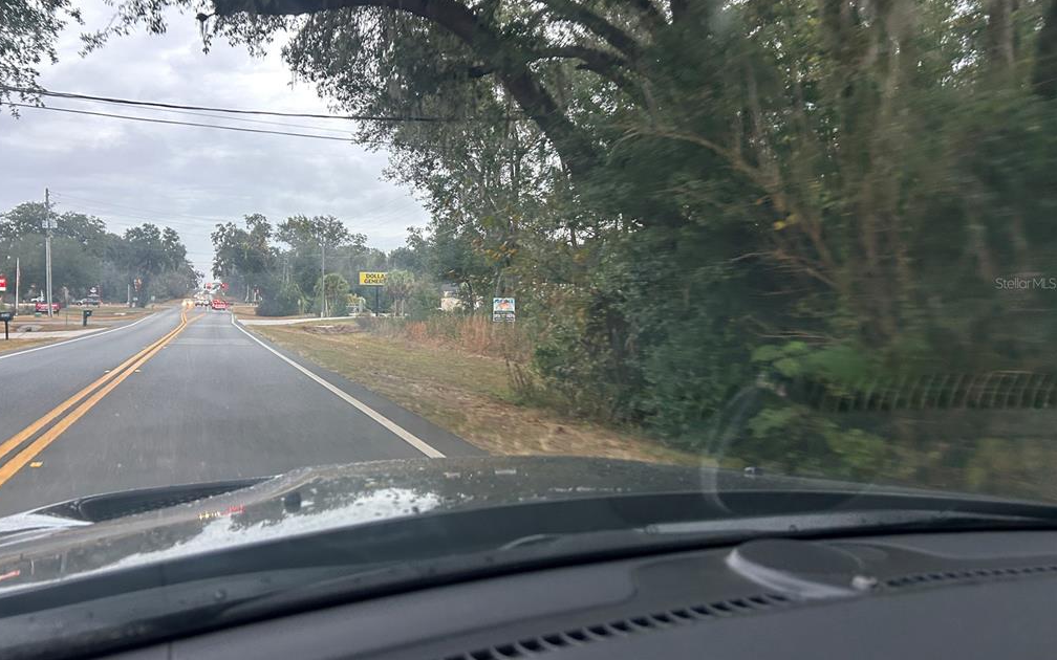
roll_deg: -2.3
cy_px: 283
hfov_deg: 66.5
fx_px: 807
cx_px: 522
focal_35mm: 28
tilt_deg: -1.0
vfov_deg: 44.4
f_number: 1.5
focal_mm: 5.7
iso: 200
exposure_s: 1/50
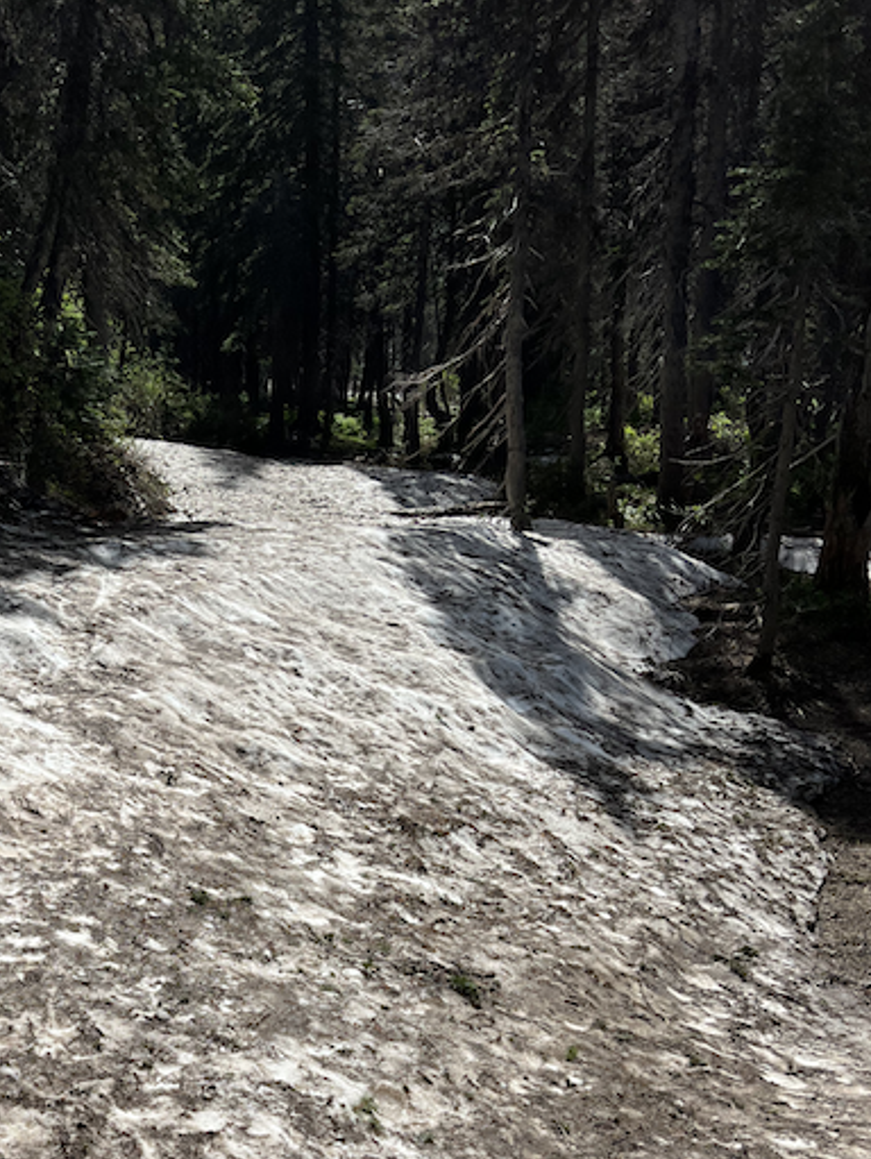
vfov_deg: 44.5
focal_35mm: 41
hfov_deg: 34.4
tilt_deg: -17.4
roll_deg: -2.9
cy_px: 844
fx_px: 1374
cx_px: 205
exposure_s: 1/11364
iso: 50
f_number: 1.5
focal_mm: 5.7
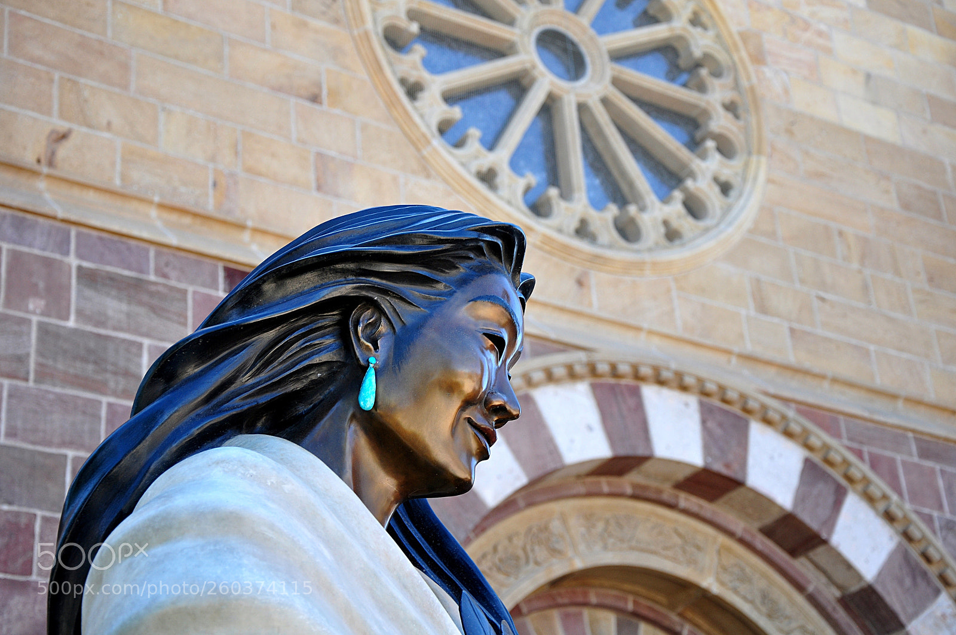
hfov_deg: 29.9
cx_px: 478
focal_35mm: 68
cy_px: 318
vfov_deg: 20.1
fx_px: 1790
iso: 200
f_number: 5
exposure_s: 1/100
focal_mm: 45
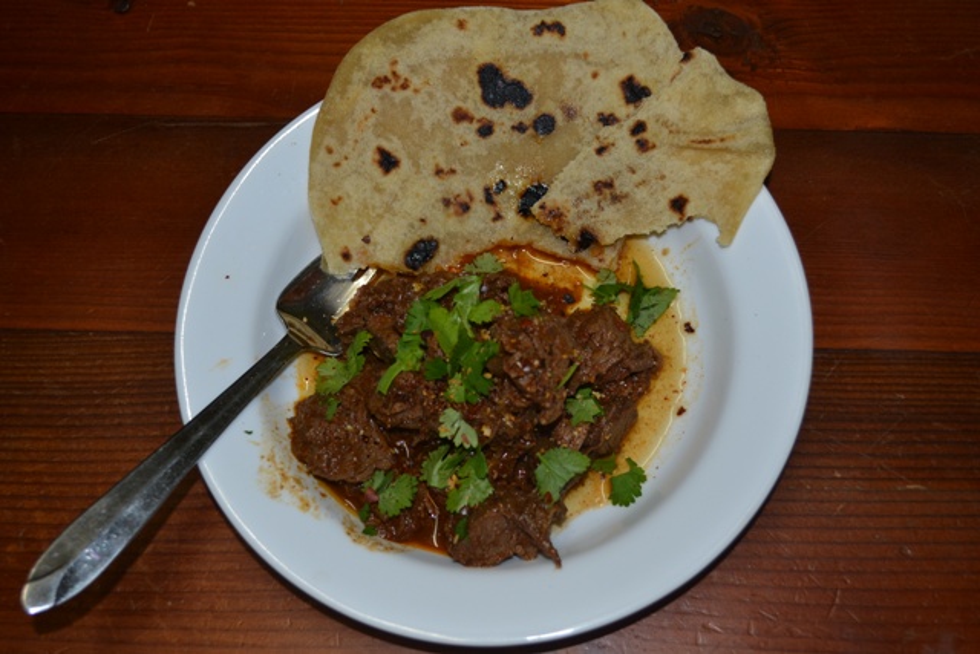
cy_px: 327
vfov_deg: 30.9
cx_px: 490
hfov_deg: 45.0
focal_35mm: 44
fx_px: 1184
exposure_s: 1/60
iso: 320
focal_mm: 29
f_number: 4.5
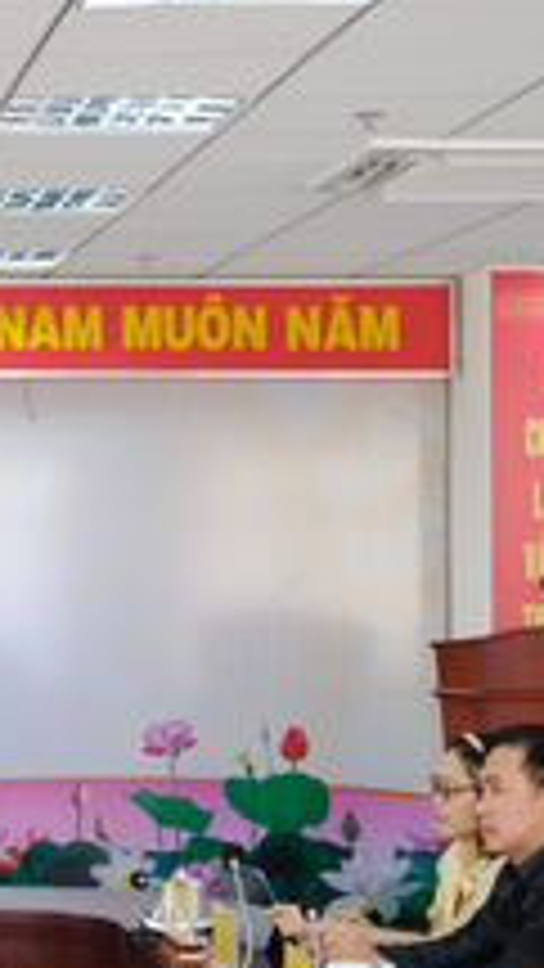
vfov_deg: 19.8
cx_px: -387
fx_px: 2768
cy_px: 477
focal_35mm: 108
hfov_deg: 10.6
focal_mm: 27.5
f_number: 4
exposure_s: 1/320
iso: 2500
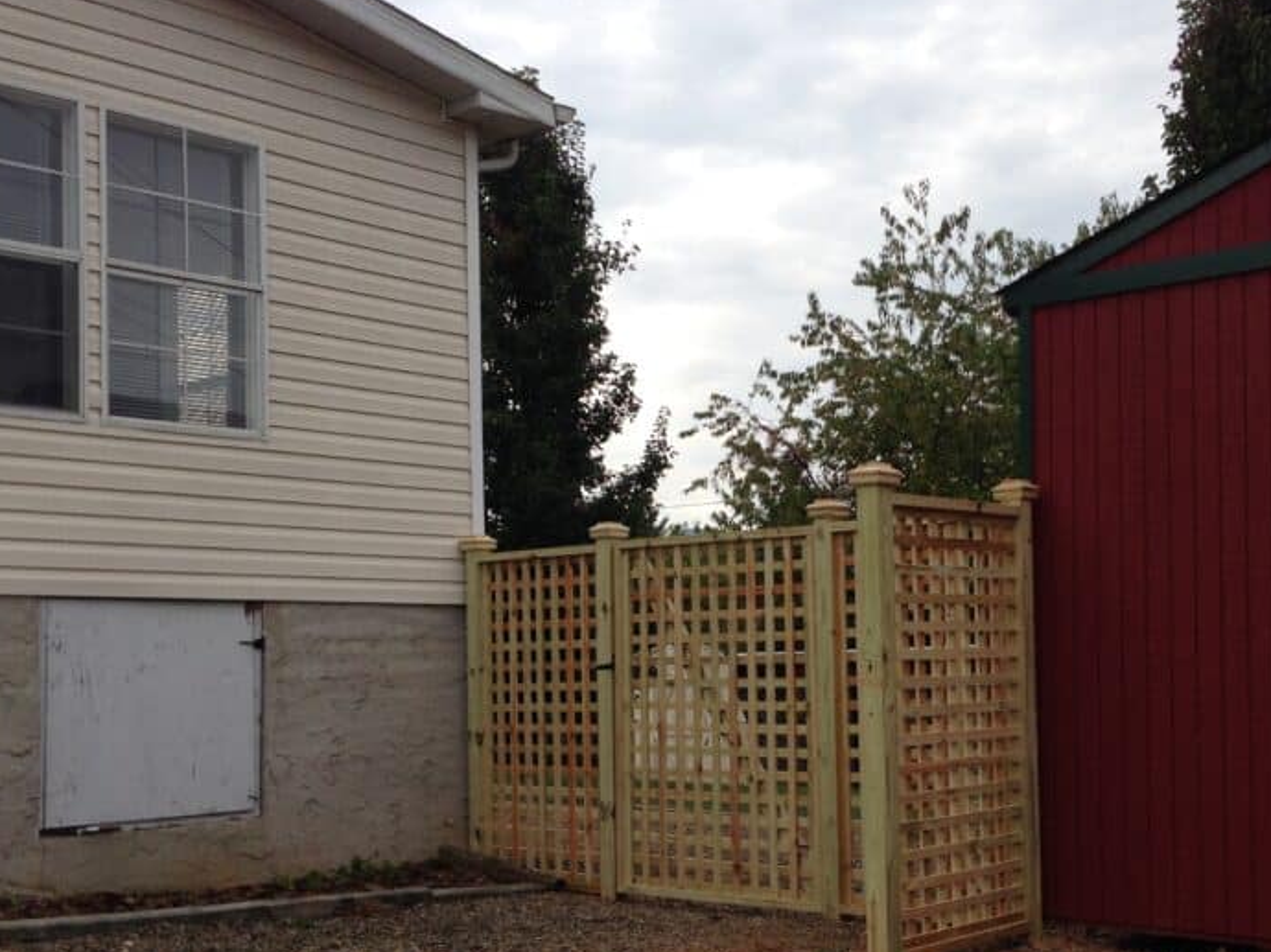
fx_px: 1799
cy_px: 595
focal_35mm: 49
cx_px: 777
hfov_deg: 38.7
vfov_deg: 29.5
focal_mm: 4.12
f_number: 2.4
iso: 50
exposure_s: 1/695
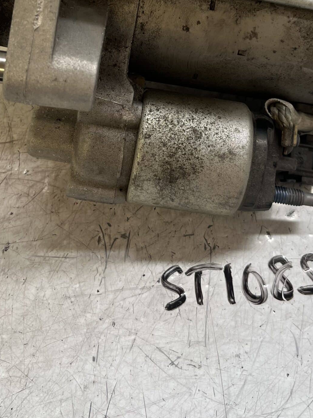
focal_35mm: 48
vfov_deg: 38.5
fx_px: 579
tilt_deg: -60.6
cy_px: 99
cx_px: 180
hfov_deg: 30.2
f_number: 1.6
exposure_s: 1/121
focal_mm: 5.1
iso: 80
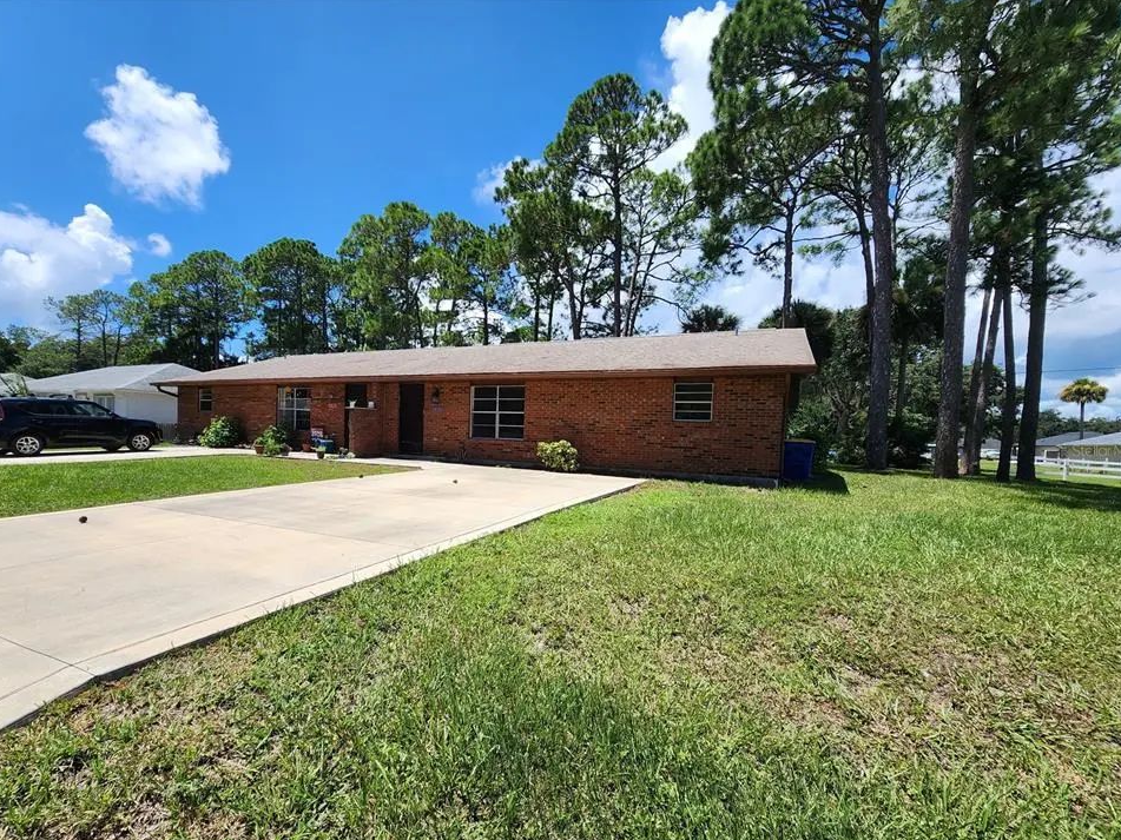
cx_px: 540
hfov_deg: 102.0
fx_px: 453
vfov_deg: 85.5
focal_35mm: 14
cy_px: 450
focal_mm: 2.2
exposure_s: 1/1894
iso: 50
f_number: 2.2
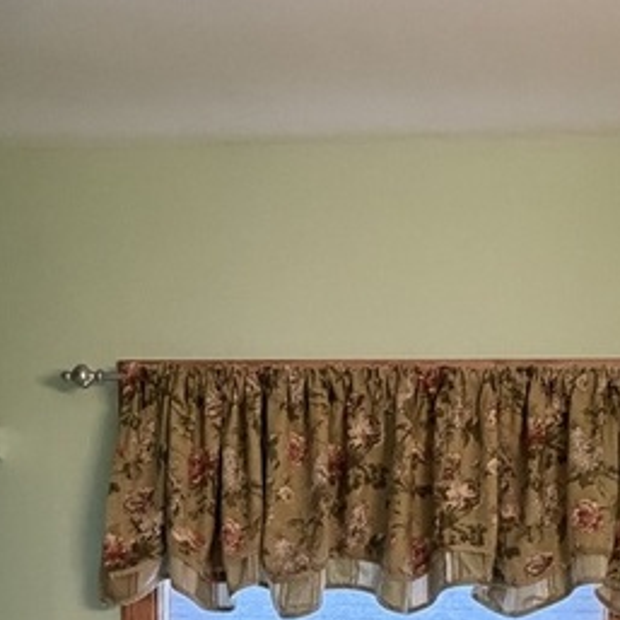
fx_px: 1054
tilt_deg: -10.8
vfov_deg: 26.9
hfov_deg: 32.8
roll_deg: -1.3
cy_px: 832
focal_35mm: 52
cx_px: 302
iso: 500
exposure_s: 1/60
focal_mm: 2.22
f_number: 2.2
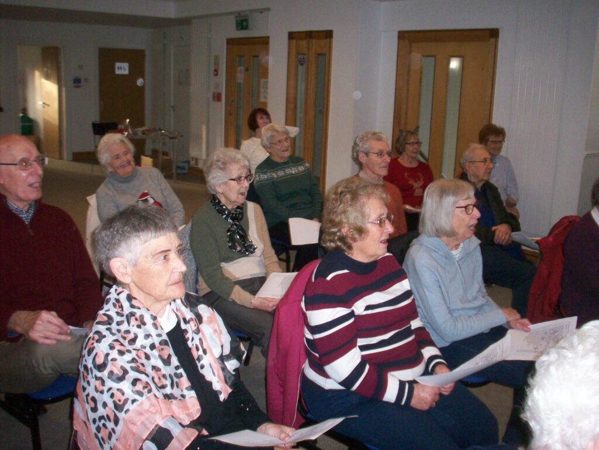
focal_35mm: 37
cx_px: 300
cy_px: 225
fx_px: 640
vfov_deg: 38.7
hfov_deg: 50.1
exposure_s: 1/64
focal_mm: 6.2
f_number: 2.8
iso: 160
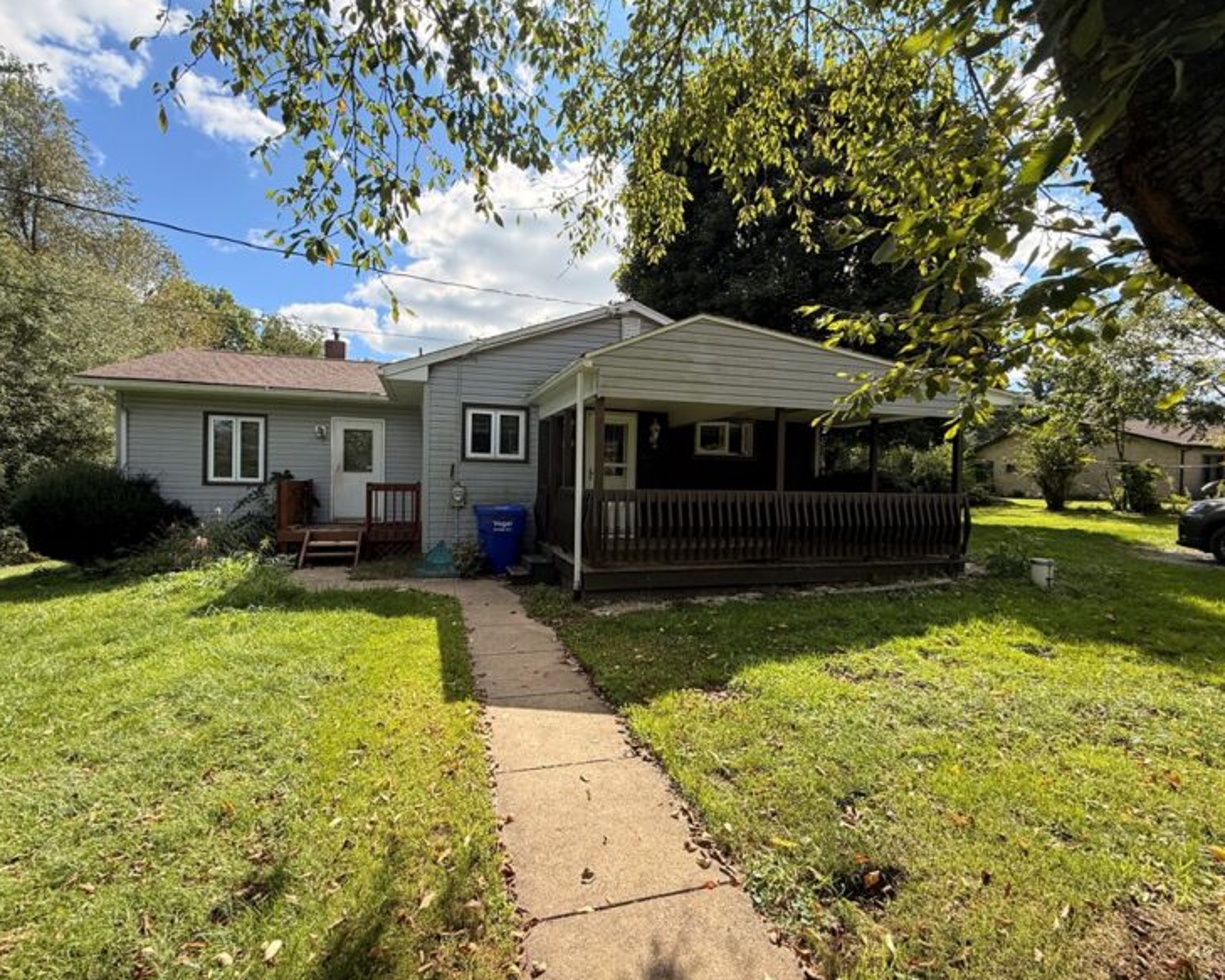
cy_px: 493
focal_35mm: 15
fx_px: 544
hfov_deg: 96.7
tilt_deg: -2.3
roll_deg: -1.6
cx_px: 586
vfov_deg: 84.0
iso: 64
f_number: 2.2
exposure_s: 1/709
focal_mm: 2.22
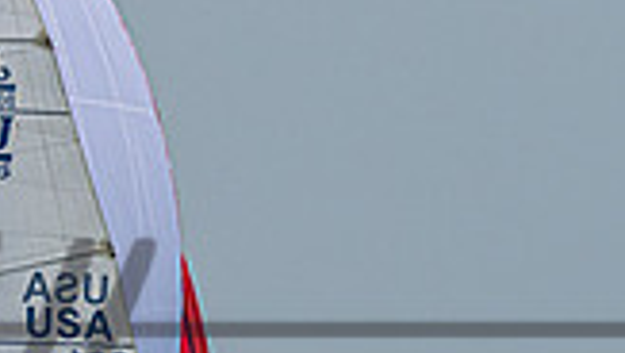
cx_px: -376
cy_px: 511
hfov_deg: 2.0
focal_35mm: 1066
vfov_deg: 1.1
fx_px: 17681
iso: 400
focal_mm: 210
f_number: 6.3
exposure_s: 1/5000
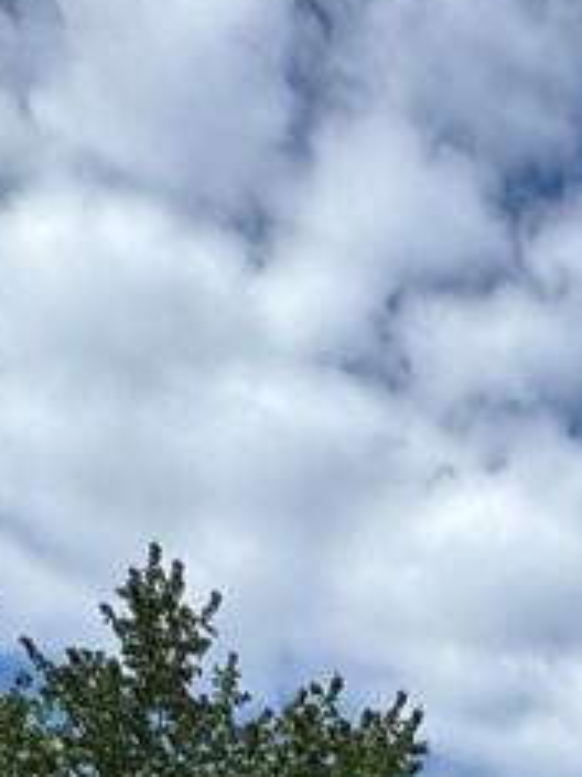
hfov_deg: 21.5
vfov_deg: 20.7
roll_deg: -1.2
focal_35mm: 61
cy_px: 1432
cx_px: 770
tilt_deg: +7.9
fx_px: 1369
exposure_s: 1/2208
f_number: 2.2
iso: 50
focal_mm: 2.22
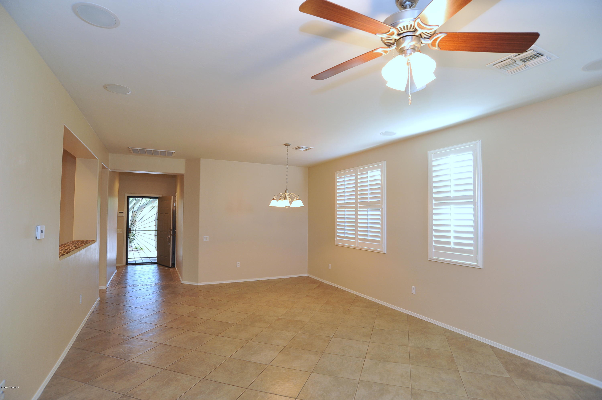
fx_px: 301
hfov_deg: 90.0
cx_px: 301
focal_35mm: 18
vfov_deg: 67.3
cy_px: 200
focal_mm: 18
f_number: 6.3
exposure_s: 1/30
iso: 1000
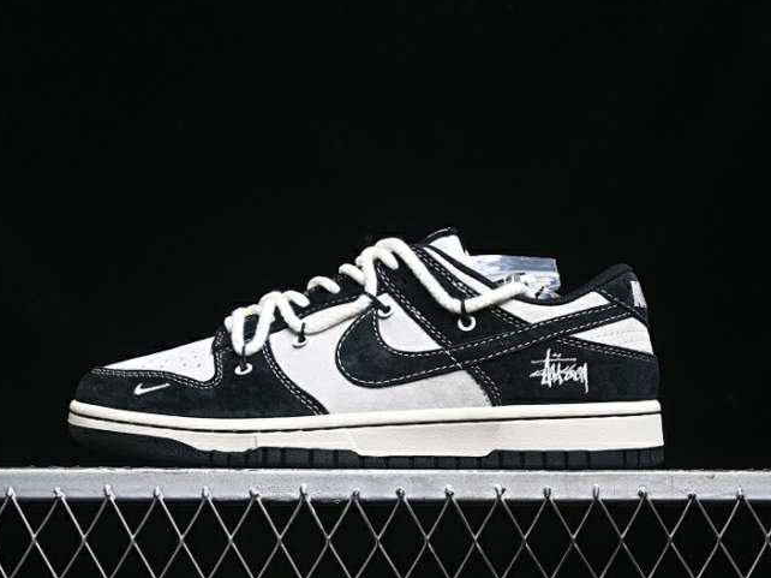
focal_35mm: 82
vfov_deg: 18.0
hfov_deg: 23.8
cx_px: 364
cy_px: 287
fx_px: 1826
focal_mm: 50
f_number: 6.3
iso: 160
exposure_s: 1/60
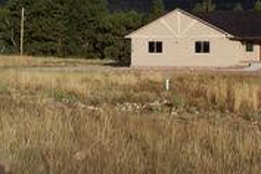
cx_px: 209
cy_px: 10
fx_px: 580
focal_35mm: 80
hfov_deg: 24.9
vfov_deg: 16.8
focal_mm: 5.6
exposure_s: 1/750
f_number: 5.6
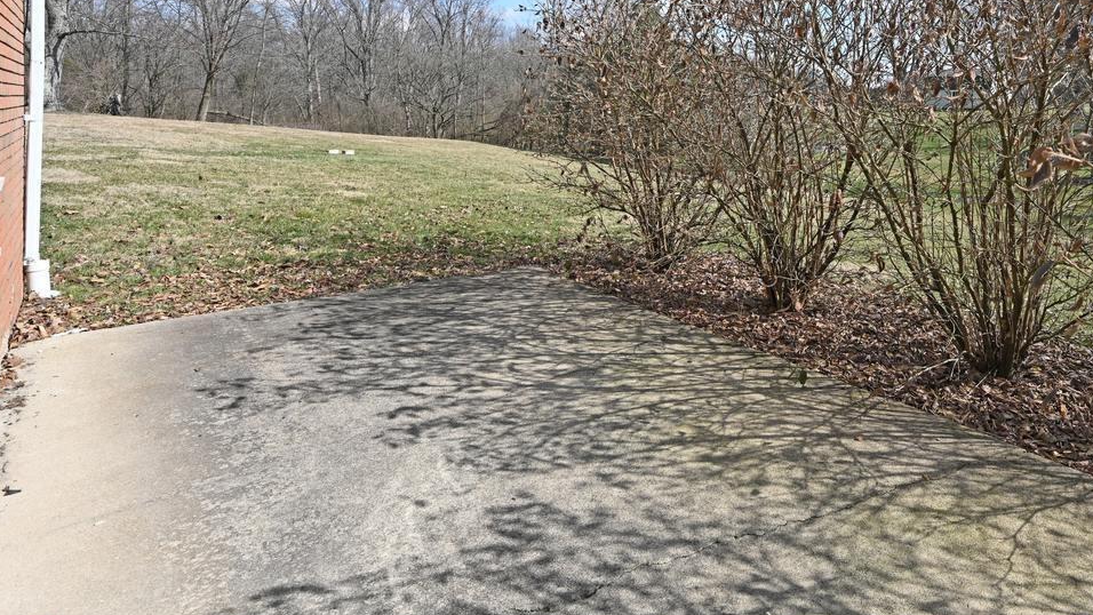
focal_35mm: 23
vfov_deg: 46.8
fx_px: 667
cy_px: 119
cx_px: 757
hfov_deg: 75.4
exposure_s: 1/320
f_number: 6.3
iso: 100
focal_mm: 14
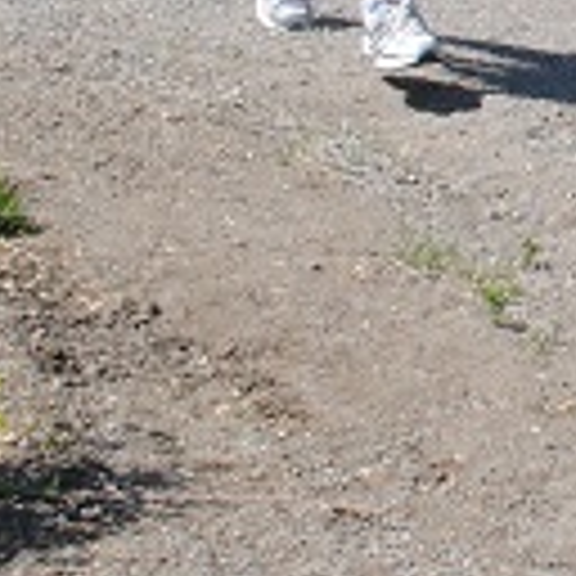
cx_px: 1350
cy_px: -416
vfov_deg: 8.2
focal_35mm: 207
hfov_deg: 7.9
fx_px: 3897
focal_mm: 26
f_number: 11
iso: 400
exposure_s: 1/500
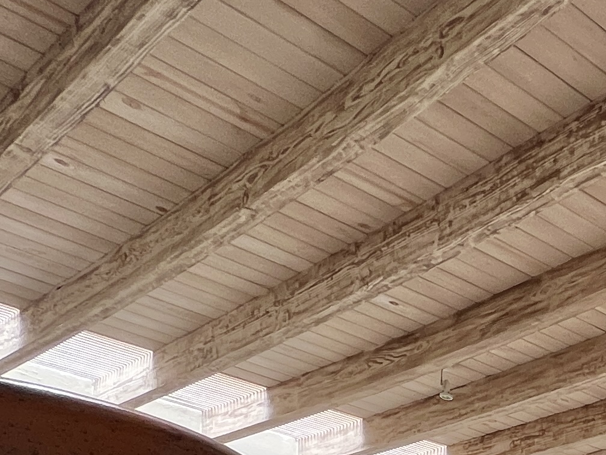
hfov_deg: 24.3
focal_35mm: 52
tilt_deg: -1.5
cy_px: 836
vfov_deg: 19.8
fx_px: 910
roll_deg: -0.4
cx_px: 1000
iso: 32
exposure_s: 1/143
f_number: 1.8
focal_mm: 1.57
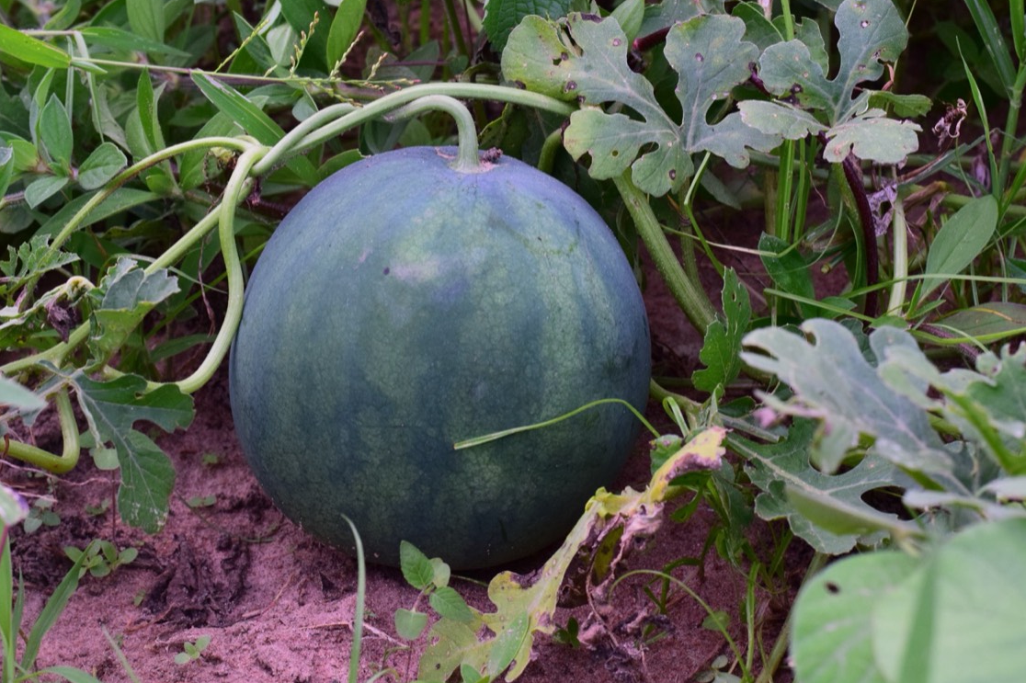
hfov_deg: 23.7
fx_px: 2450
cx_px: 484
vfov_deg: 15.9
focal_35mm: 86
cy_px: 297
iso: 1000
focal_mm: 50
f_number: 6.3
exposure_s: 1/125
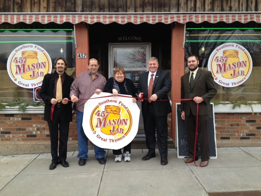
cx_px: 130
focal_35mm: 35
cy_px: 98
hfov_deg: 52.6
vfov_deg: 40.7
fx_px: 264
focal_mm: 4.28
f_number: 2.4
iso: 50
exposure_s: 1/129
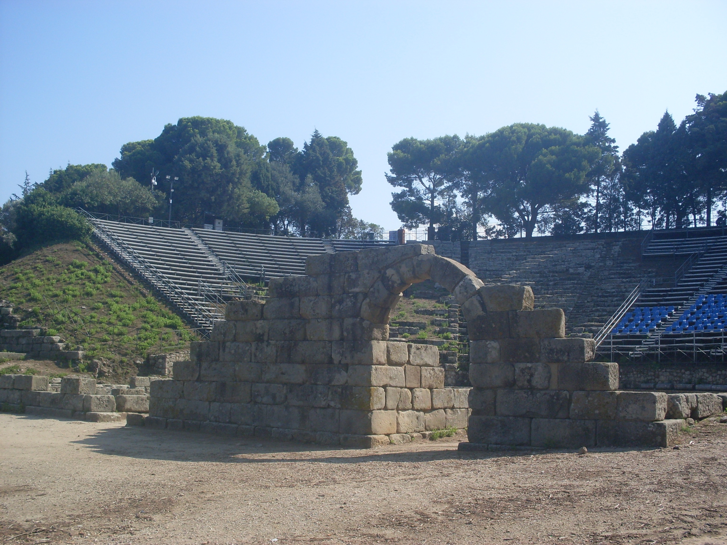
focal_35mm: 38
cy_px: 272
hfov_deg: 49.0
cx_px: 364
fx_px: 798
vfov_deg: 37.7
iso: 80
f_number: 8.4
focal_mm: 6.3
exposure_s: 1/180
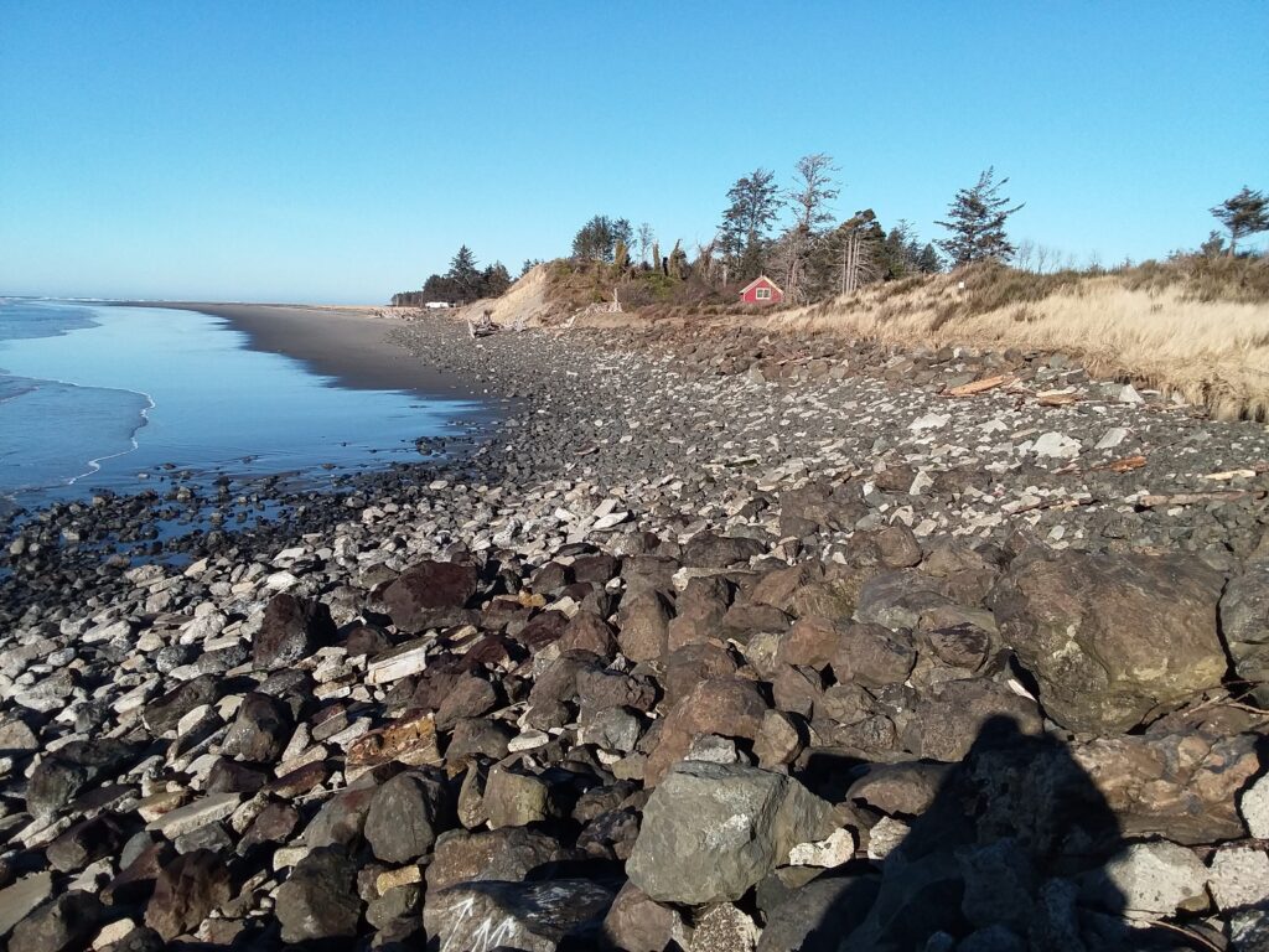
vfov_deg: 51.4
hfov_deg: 65.3
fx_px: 990
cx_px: 634
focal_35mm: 27
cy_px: 476
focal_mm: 2.91
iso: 50
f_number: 1.9
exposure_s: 1/1682
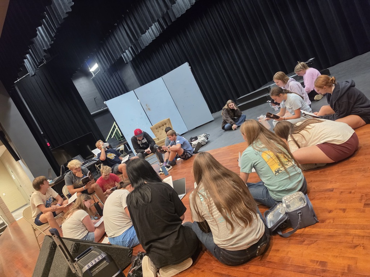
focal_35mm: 23
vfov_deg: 58.9
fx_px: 246
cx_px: 185
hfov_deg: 73.9
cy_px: 138
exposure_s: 1/120
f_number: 1.4
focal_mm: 6.5
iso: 640
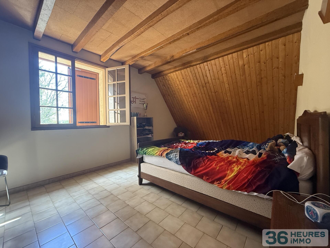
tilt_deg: -0.5
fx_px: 133
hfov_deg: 102.1
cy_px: 124
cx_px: 165
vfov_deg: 85.7
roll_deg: +1.8
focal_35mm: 14
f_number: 2.2
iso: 400
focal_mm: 2.22
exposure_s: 1/60
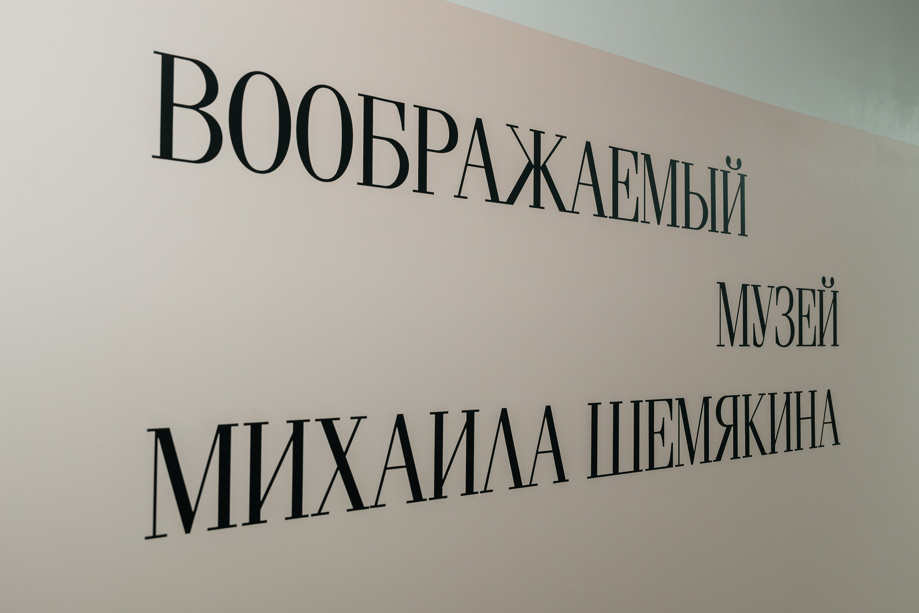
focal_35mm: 42
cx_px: 485
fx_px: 1074
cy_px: 287
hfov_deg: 46.3
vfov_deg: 31.8
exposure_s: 1/400
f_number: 4
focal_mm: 35
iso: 3200
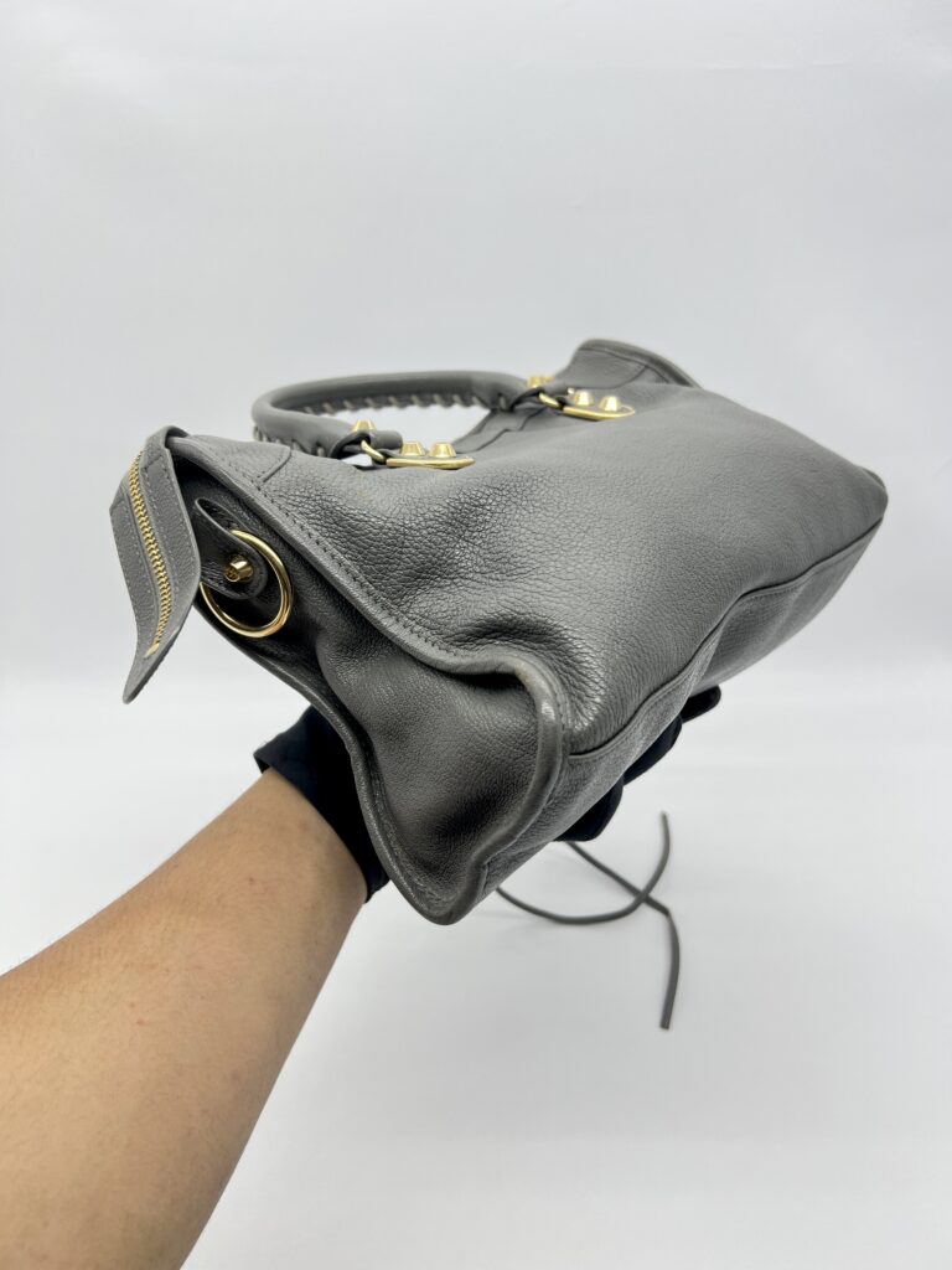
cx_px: 476
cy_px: 635
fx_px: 953
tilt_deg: -27.7
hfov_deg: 53.1
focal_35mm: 26
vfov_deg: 67.3
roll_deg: +1.1
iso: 32
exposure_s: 1/100
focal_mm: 5.7
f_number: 1.5
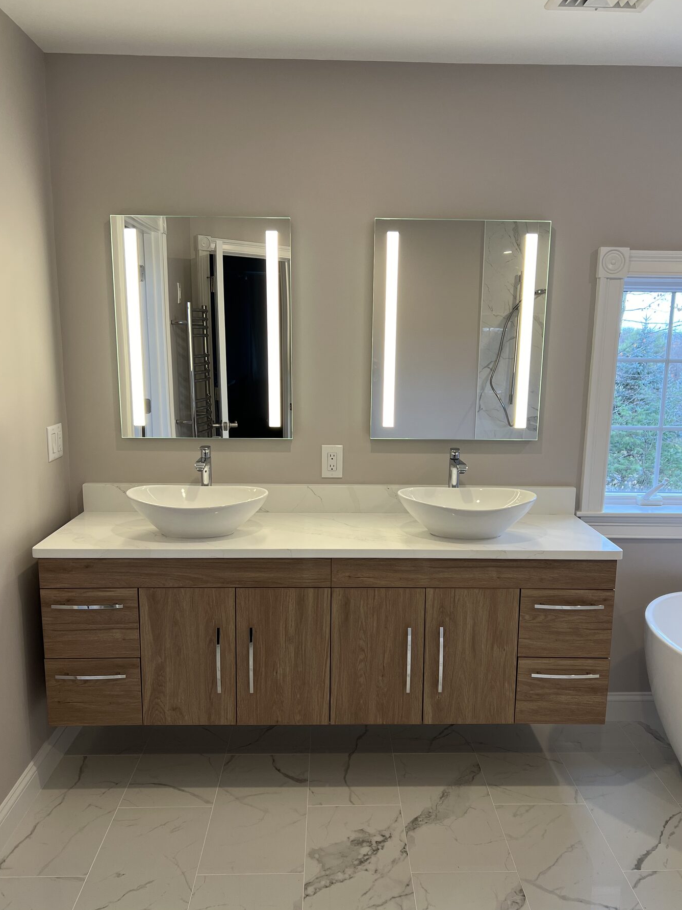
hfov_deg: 49.7
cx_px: 353
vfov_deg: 63.4
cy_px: 483
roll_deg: -0.7
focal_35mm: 28
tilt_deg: -8.8
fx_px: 736
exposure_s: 1/120
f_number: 1.5
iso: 80
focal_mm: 5.7
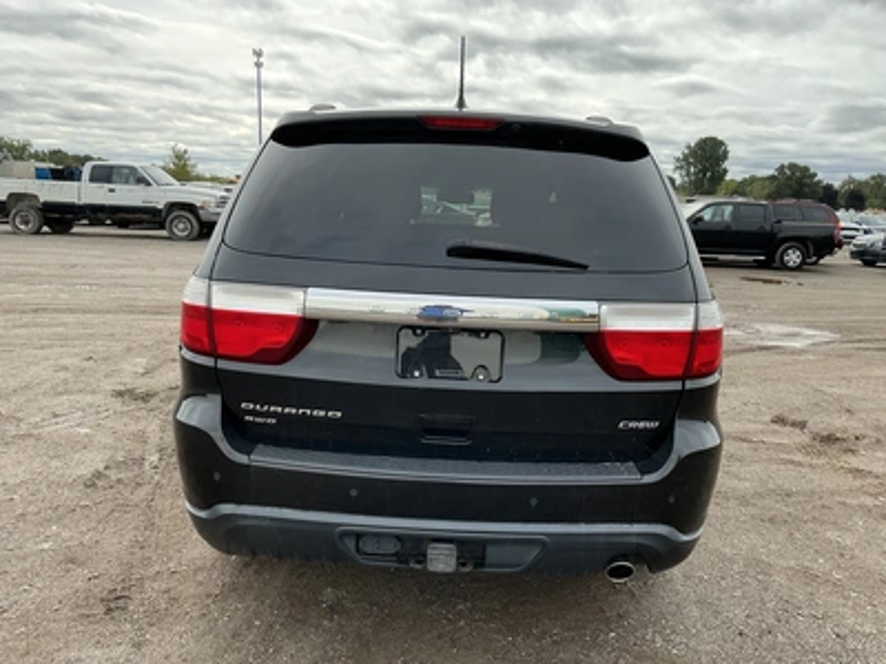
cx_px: 443
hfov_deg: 63.4
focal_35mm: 28
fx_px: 717
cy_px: 332
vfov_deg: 49.7
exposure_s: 1/635
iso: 25
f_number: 1.8
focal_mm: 3
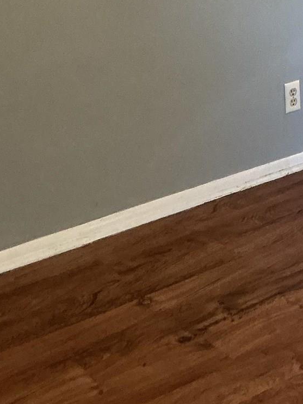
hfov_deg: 16.2
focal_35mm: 90
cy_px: -58
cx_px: 285
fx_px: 1050
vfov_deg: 20.6
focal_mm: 3
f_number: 1.8
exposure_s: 1/60
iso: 200
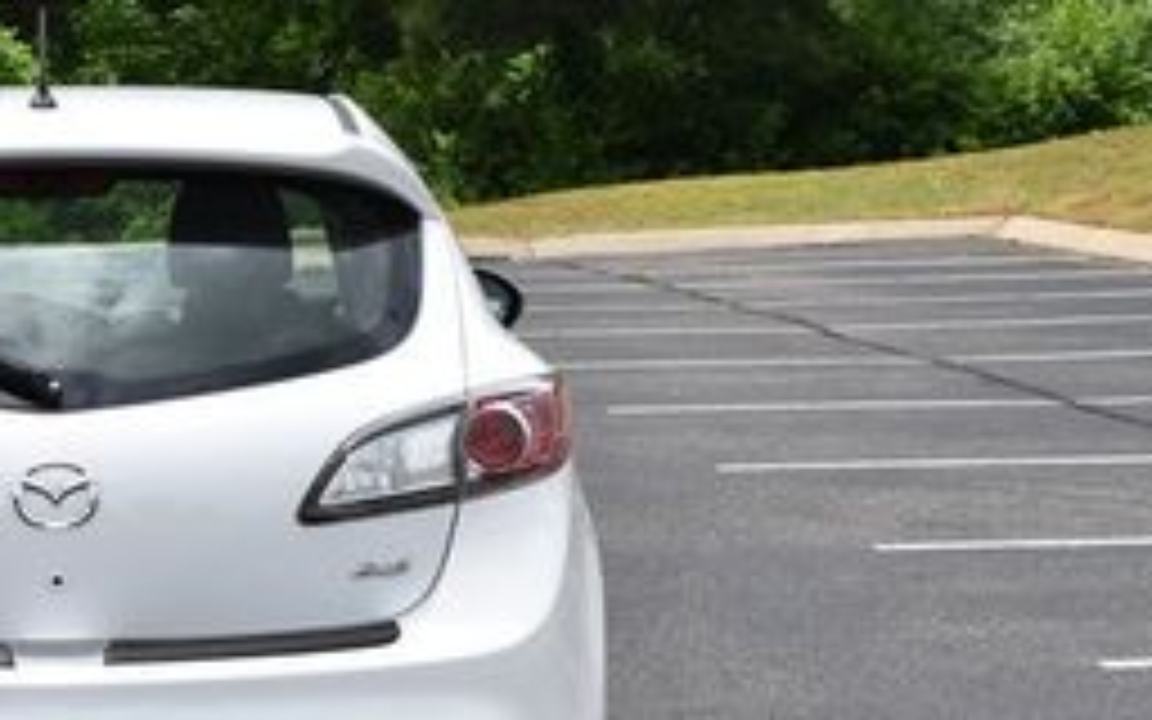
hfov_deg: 14.3
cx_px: 104
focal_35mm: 145
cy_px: 241
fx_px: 4552
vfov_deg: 9.0
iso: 100
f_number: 8
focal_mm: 38
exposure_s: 1/250
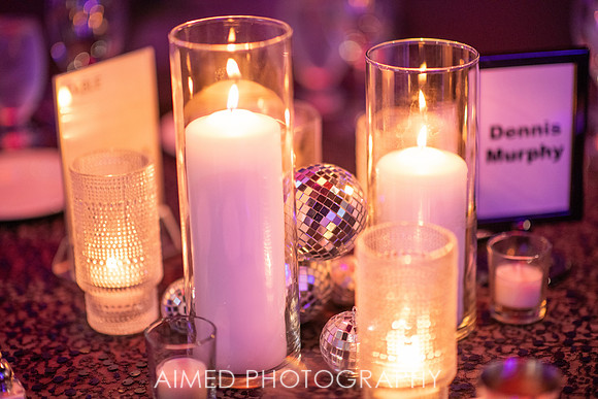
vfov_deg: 16.1
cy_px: 200
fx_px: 1412
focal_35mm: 85
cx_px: 299
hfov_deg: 23.9
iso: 2000
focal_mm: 85
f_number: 1.4
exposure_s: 1/200
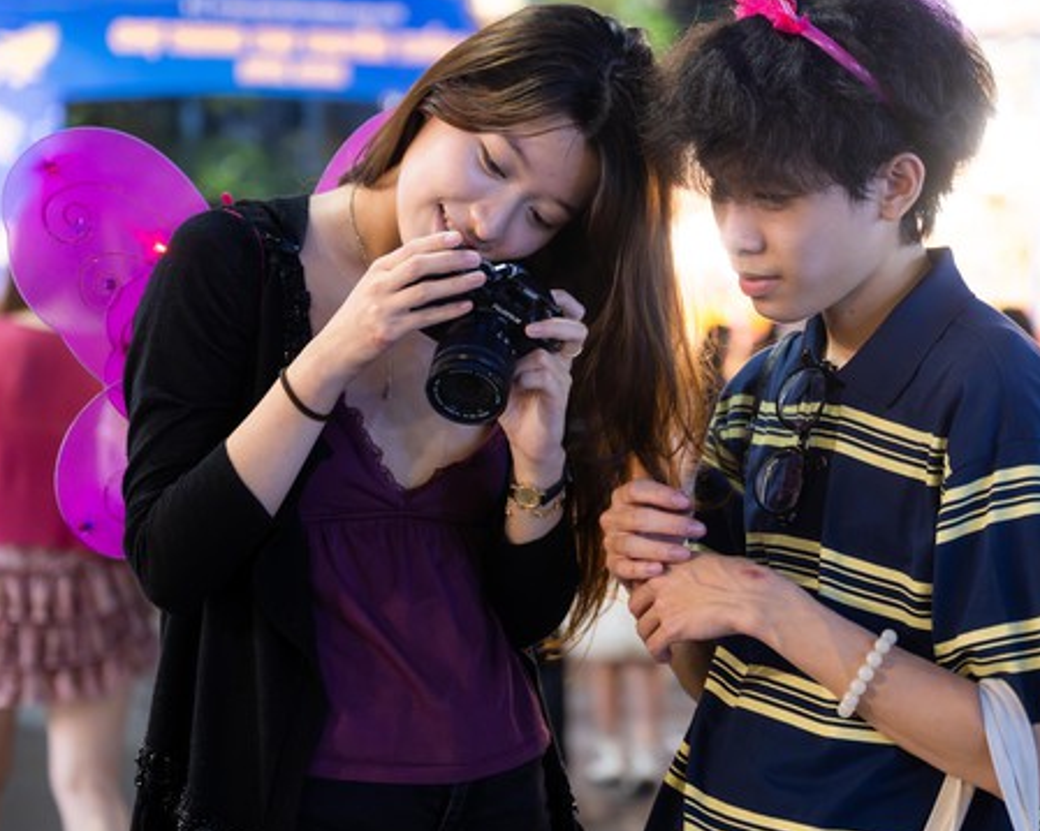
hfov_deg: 21.0
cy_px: 352
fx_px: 2800
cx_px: 658
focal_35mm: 91
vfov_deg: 16.9
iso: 1600
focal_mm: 66
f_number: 2.8
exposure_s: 1/200
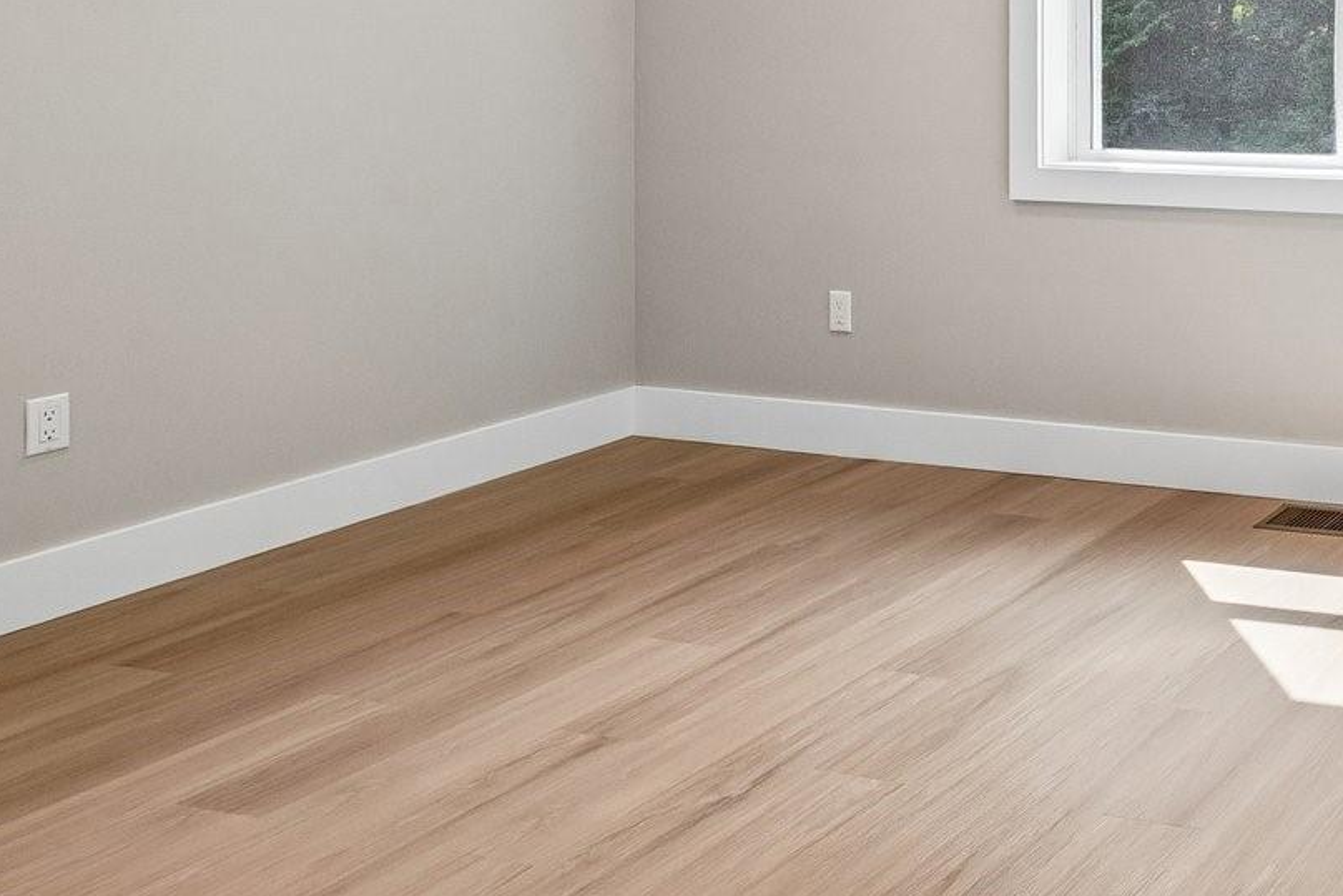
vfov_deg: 32.7
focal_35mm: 38
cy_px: 37
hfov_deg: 37.3
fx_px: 1418
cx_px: 1639
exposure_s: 1/30
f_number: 8
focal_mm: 10
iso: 160
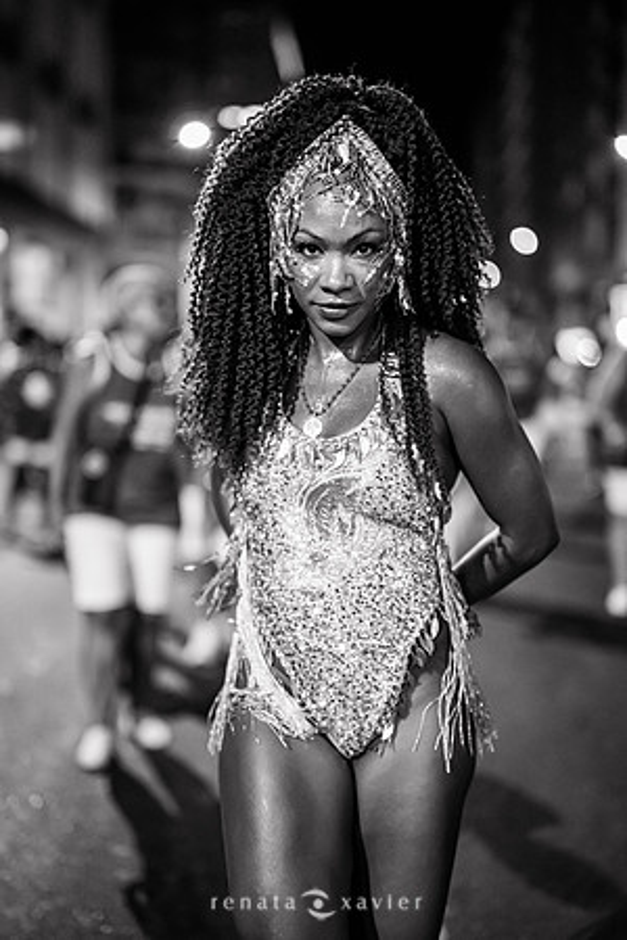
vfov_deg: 39.6
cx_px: 314
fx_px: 1306
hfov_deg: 27.0
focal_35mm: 50
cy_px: 470
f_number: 1.2
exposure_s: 1/320
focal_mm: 50
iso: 2000
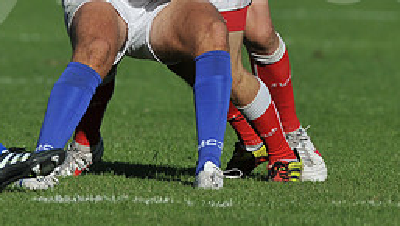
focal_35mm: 1061
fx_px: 11262
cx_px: 182
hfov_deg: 2.0
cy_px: -49
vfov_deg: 1.1
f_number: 3.5
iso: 200
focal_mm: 300
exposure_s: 1/4000
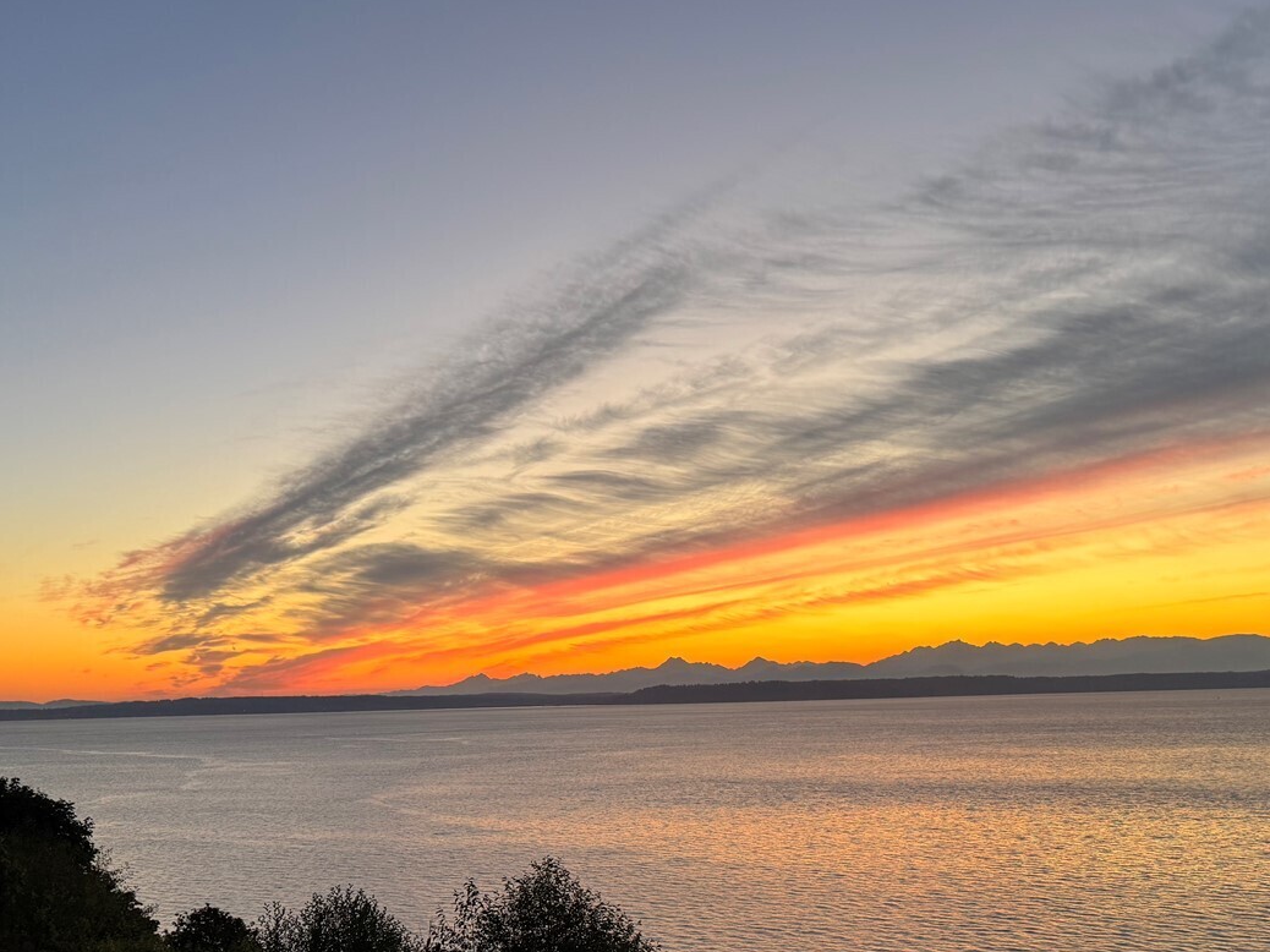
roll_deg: +1.5
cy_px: 710
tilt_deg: -1.3
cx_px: 762
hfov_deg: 49.8
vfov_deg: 37.7
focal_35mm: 37
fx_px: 1357
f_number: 1.78
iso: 125
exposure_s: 1/120
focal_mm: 6.76
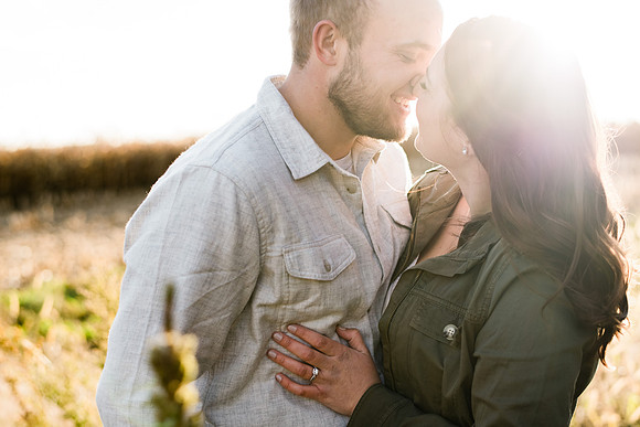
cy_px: 214
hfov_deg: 33.2
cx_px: 320
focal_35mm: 60
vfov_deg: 22.5
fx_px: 1072
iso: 200
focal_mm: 58
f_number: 3.2
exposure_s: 1/640
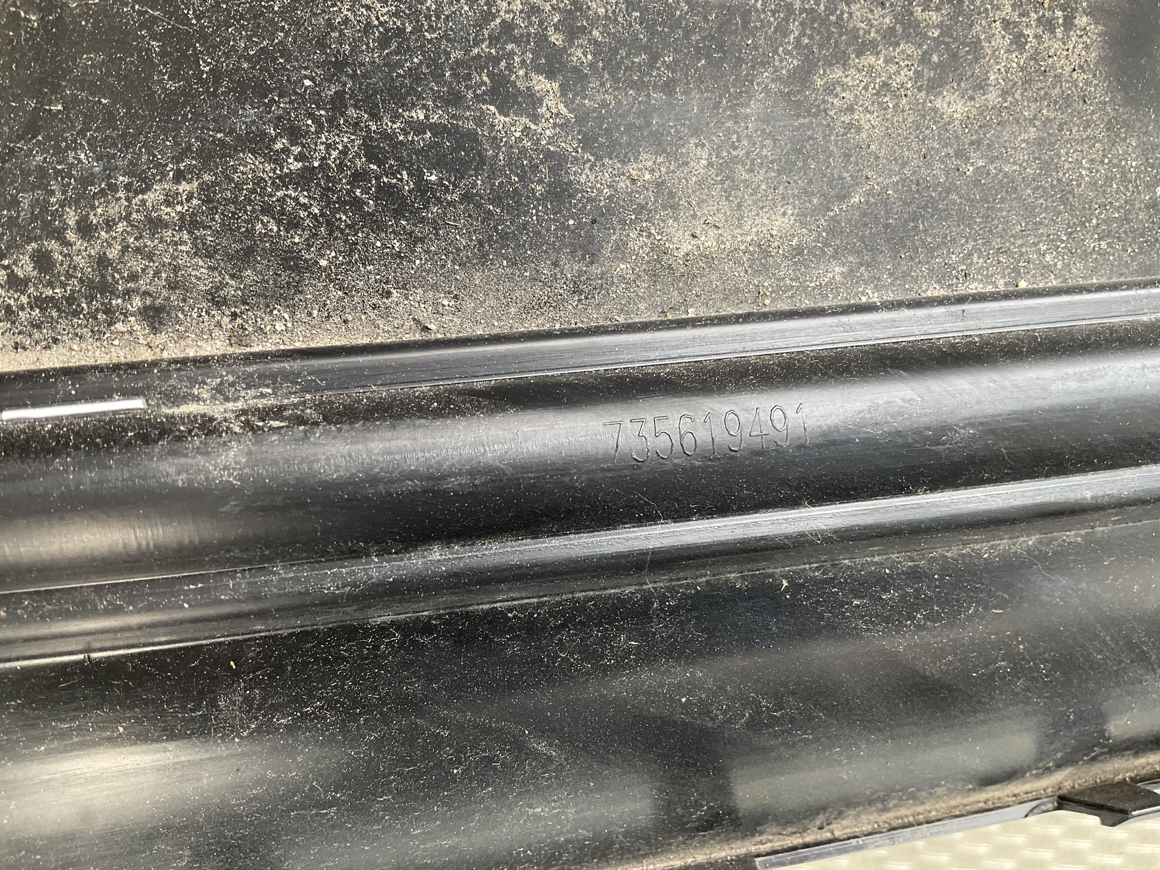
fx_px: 972
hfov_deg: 61.7
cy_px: 435
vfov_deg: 48.2
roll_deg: +6.6
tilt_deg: +1.6
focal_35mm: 29
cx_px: 580
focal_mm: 3
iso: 50
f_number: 1.8
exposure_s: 1/50
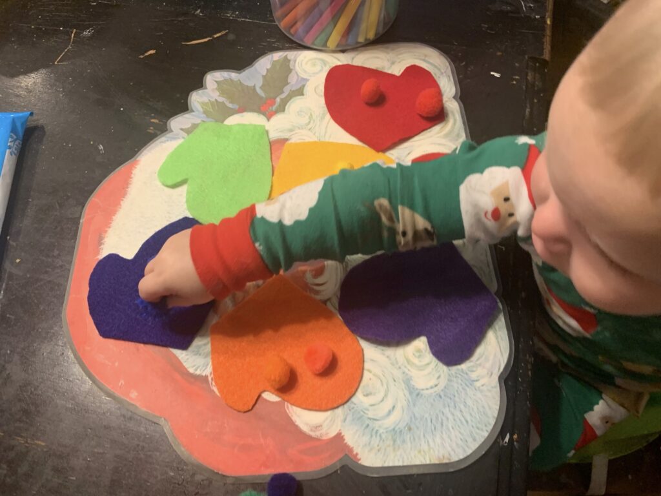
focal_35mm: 26
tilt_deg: -66.1
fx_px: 496
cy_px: 248
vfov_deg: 53.1
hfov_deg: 67.3
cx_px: 330
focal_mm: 4.25
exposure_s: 1/60
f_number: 1.8
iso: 160
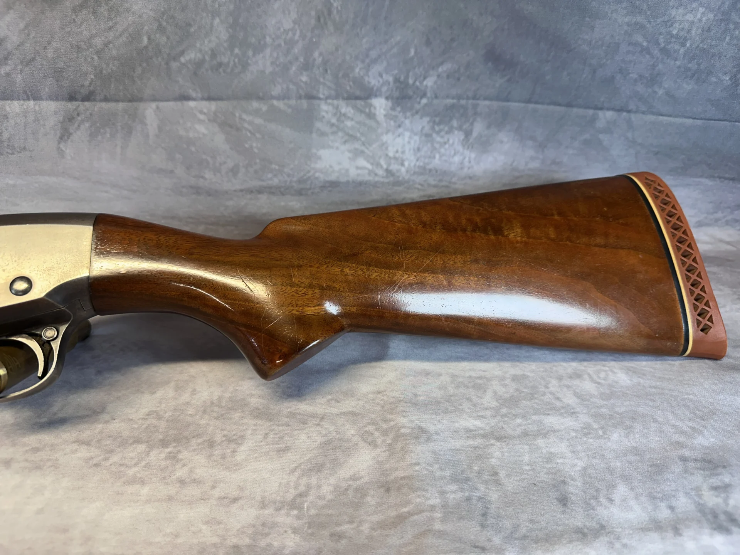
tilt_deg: -31.3
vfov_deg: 56.8
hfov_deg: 71.6
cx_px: 370
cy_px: 278
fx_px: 513
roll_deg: -1.0
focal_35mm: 24
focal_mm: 6.86
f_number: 1.78
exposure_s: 1/120
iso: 80
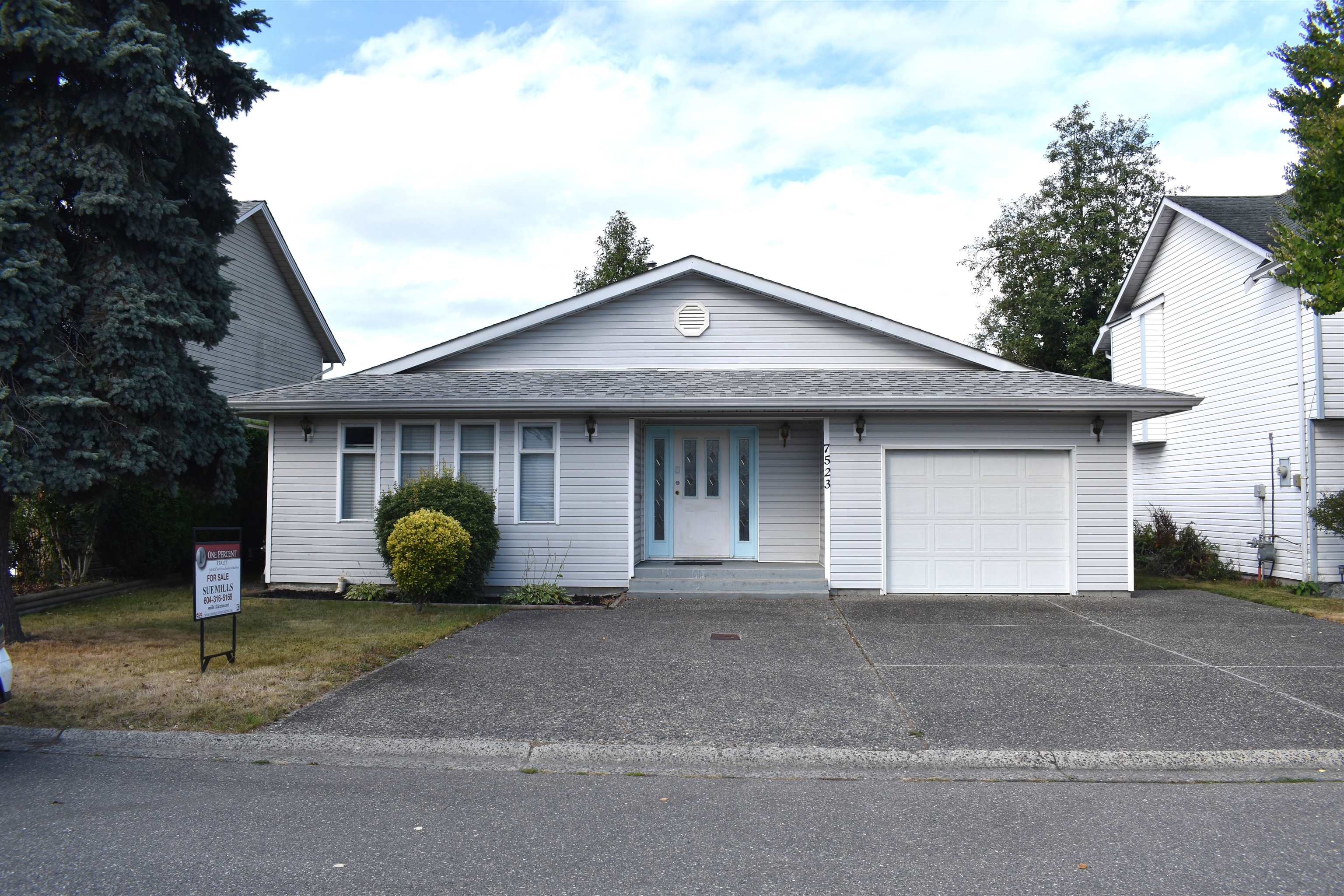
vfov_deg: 47.9
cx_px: 672
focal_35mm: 27
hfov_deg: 67.4
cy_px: 448
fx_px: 1008
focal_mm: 18
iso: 110
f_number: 8
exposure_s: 1/250
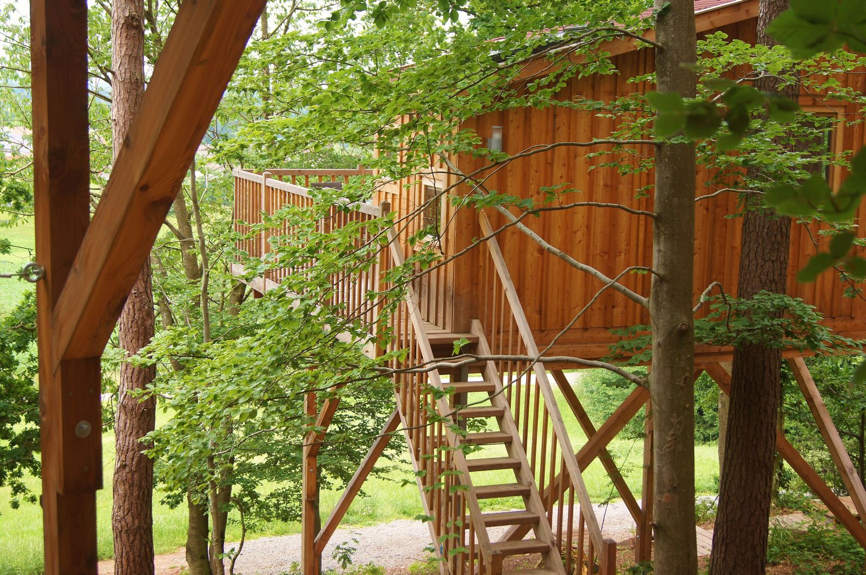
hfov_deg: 37.9
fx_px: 1261
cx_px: 433
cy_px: 288
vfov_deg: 25.7
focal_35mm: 52
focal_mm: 35
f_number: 5
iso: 100
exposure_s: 1/60
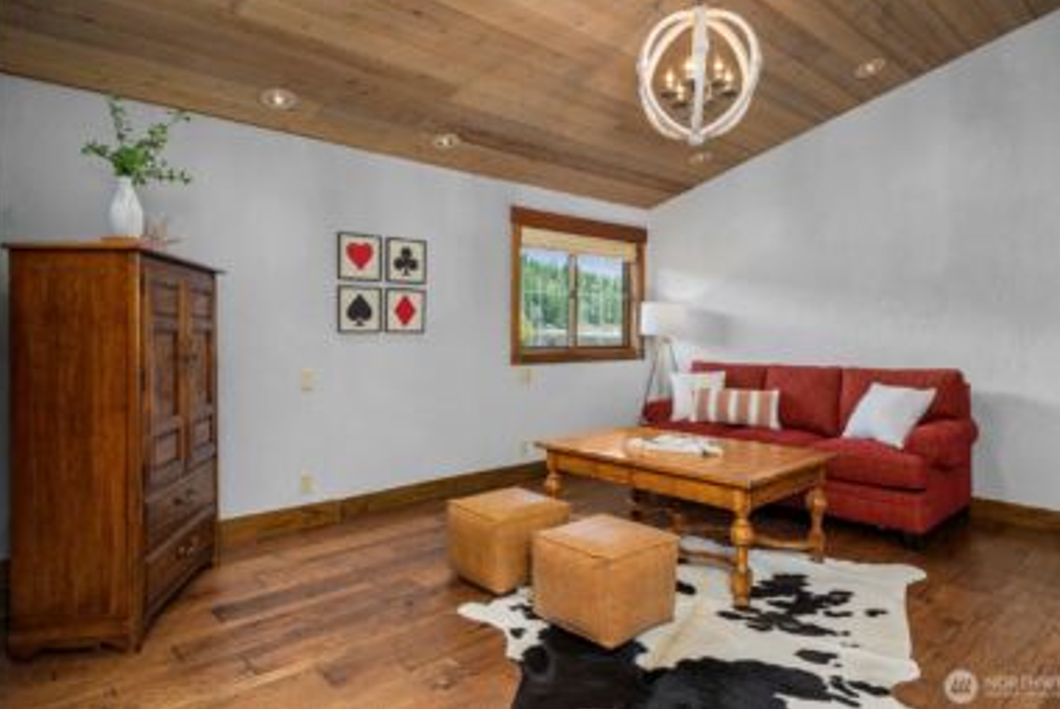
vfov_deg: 62.0
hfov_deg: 83.9
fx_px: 589
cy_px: 339
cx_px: 547
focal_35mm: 20
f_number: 5.6
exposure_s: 1/60
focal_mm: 19
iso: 160
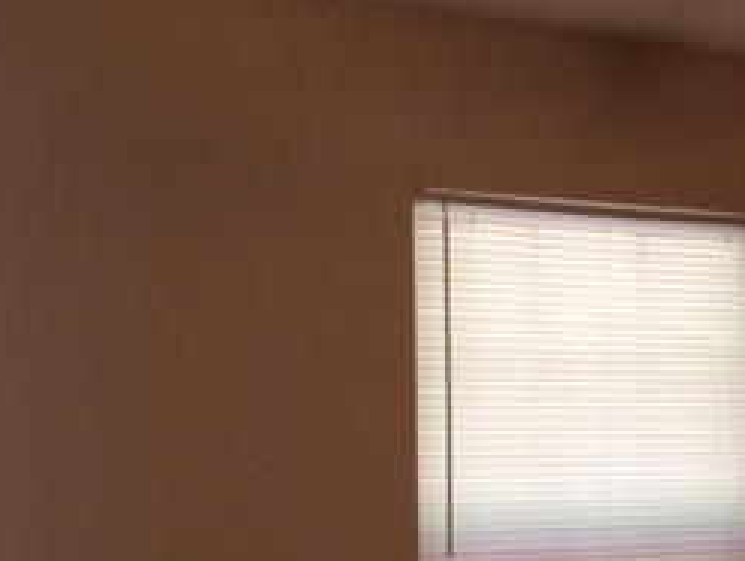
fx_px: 1680
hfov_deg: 22.7
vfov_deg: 18.7
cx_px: 927
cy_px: 479
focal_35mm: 78
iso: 80
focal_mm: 4.12
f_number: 2.2
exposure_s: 1/30
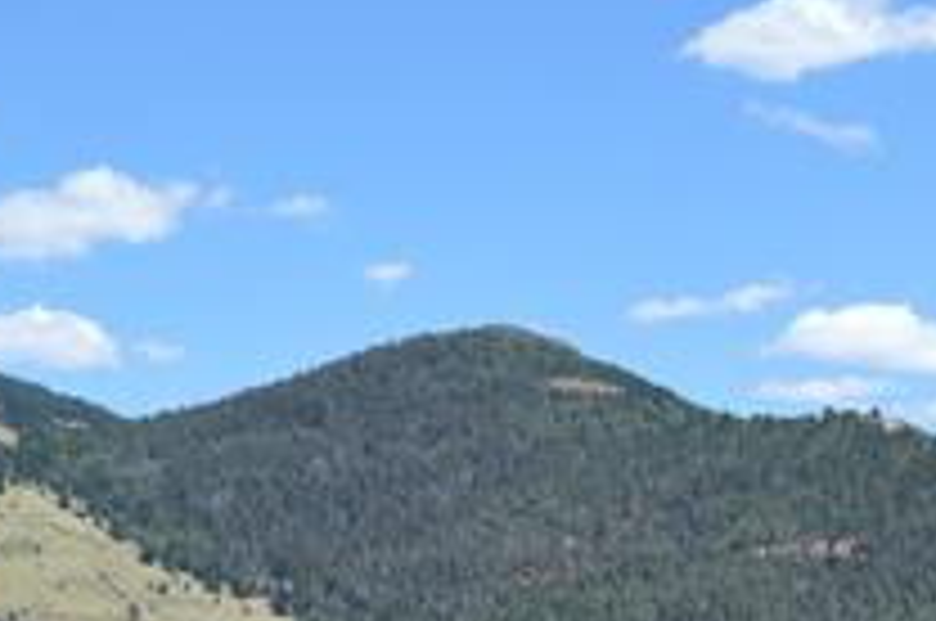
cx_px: 76
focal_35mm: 129
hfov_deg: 15.7
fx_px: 3349
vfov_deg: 10.4
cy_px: 731
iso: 100
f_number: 7.1
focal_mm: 28
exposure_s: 1/200
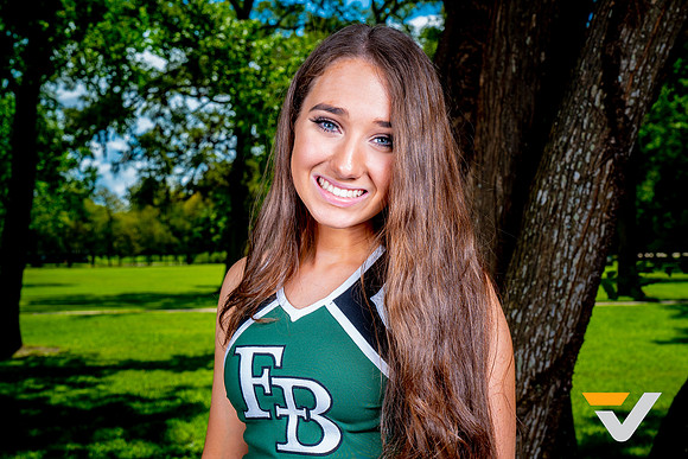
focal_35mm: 50
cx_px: 344
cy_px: 230
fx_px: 956
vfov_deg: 27.0
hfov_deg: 39.6
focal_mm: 50
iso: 100
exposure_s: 1/125
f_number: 8
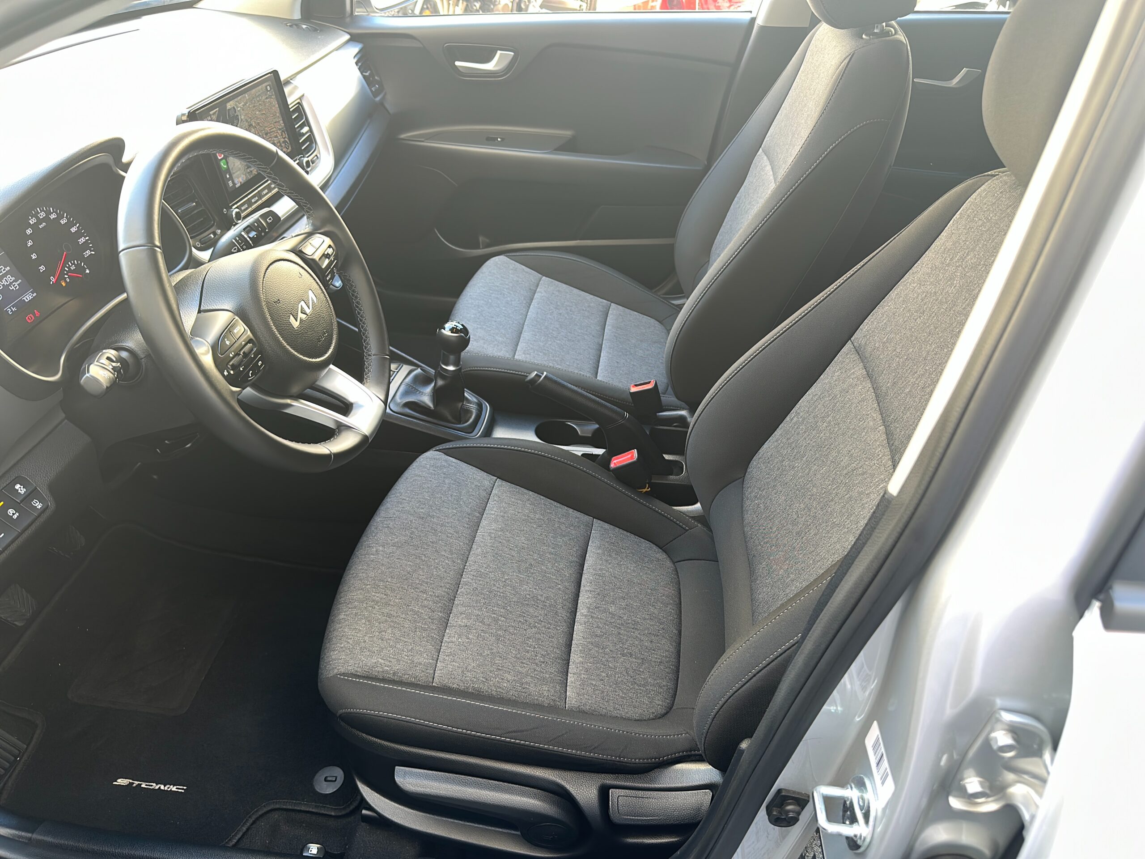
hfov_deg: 71.6
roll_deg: -2.2
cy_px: 430
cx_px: 572
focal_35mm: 24
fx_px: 794
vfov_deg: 56.8
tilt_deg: -38.0
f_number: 1.78
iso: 57
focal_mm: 6.86
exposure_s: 1/54.8
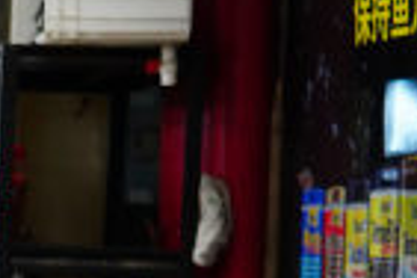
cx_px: -911
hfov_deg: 6.4
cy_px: 543
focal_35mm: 290
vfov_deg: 4.7
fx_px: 3359
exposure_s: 1/250
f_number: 2
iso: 640
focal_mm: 40
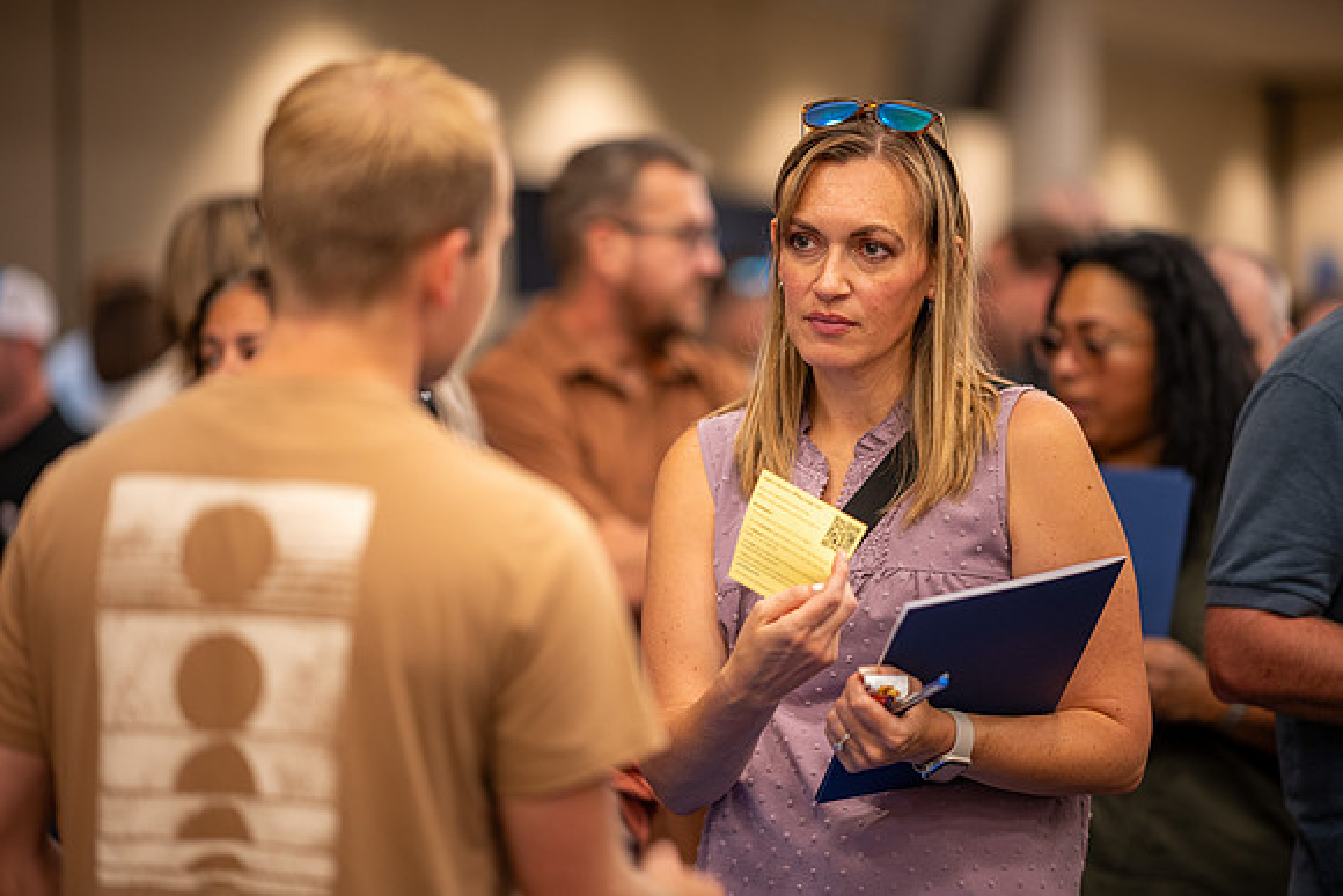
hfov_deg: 19.5
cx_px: 672
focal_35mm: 105
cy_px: 448
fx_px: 3918
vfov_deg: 13.0
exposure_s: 1/125
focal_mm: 105
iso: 320
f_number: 1.4
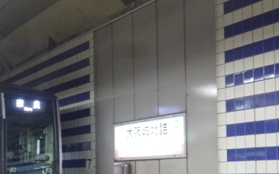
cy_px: 157
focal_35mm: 72
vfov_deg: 17.8
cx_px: 26
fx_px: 547
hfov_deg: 27.5
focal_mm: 6.4
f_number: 3.5
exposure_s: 1/8
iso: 400
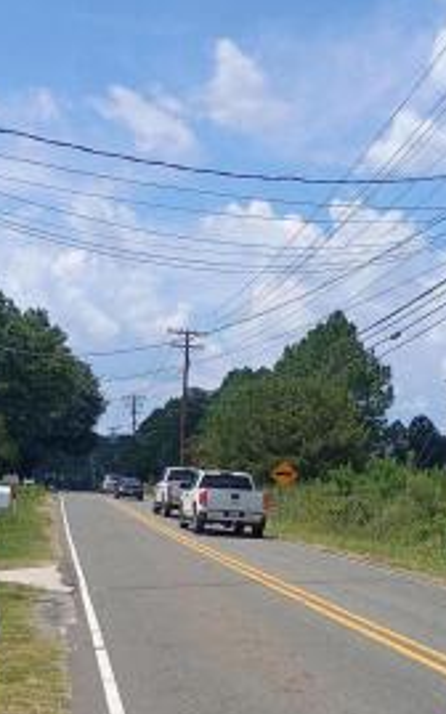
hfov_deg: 21.3
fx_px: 1187
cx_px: 242
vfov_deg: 32.6
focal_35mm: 61
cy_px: 572
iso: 105
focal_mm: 4.27
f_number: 1.8
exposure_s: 1/1634
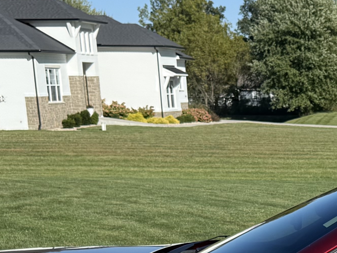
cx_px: 464
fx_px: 1003
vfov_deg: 13.5
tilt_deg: -16.3
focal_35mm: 103
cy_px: 378
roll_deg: +0.2
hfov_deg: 17.6
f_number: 1.78
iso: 80
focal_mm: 6.76
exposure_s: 1/4405
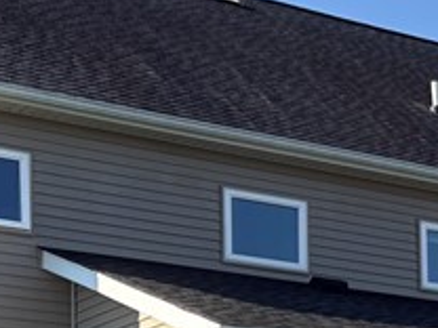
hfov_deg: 13.8
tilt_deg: +1.3
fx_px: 1620
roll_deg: +2.5
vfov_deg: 10.9
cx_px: 779
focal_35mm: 128
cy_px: 572
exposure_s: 1/1451
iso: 64
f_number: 1.6
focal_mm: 5.96
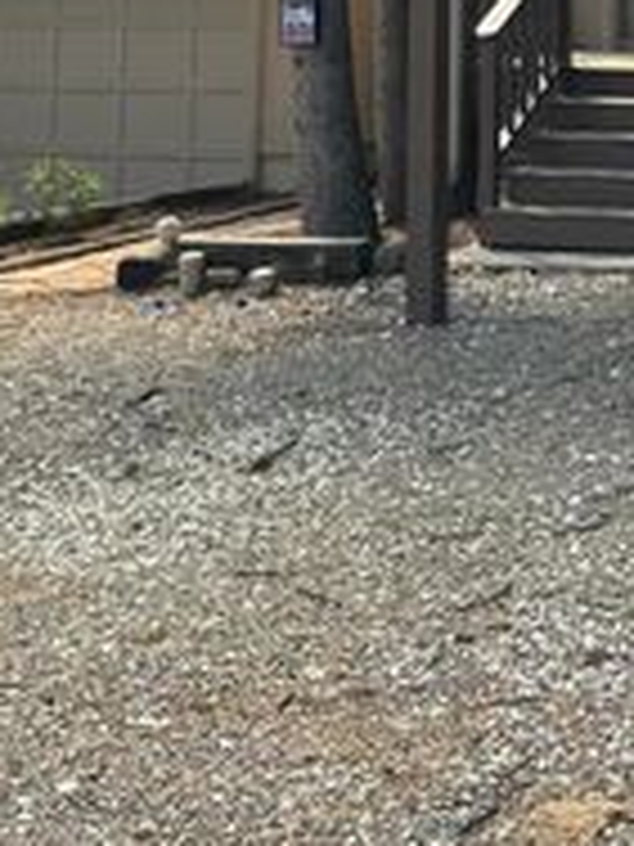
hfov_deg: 17.0
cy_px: -416
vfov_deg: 20.0
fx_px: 2076
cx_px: 612
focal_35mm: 85
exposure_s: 1/511
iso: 80
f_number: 1.78
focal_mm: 6.86
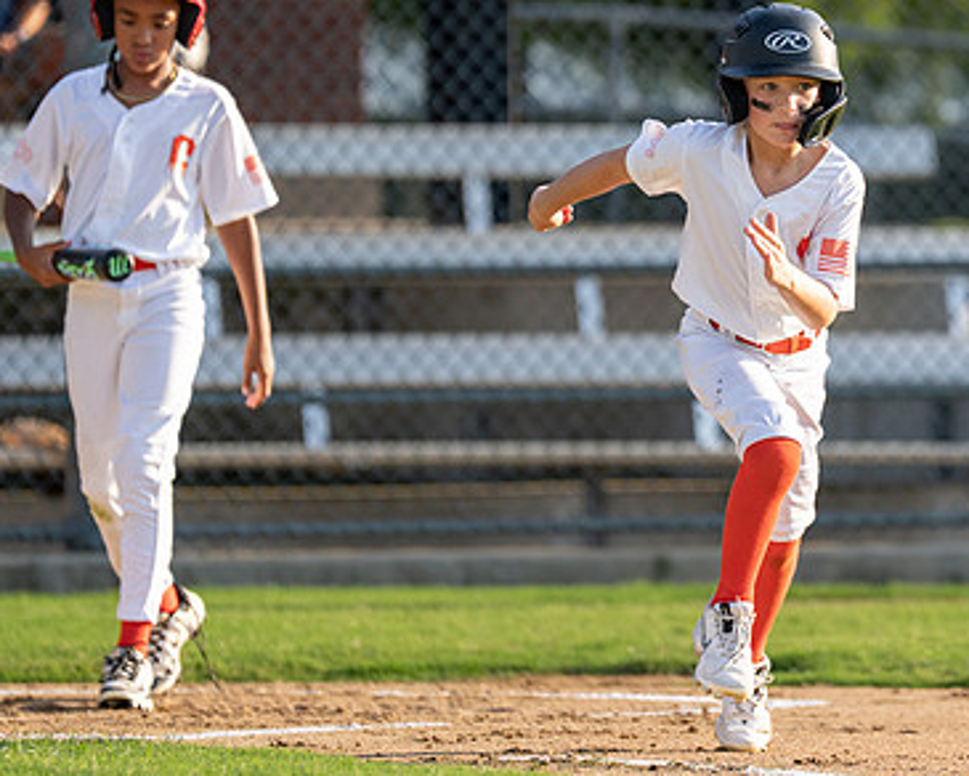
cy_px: 269
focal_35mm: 458
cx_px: 767
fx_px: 13135
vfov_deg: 3.4
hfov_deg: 4.2
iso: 400
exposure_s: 1/3200
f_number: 2.8
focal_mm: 200
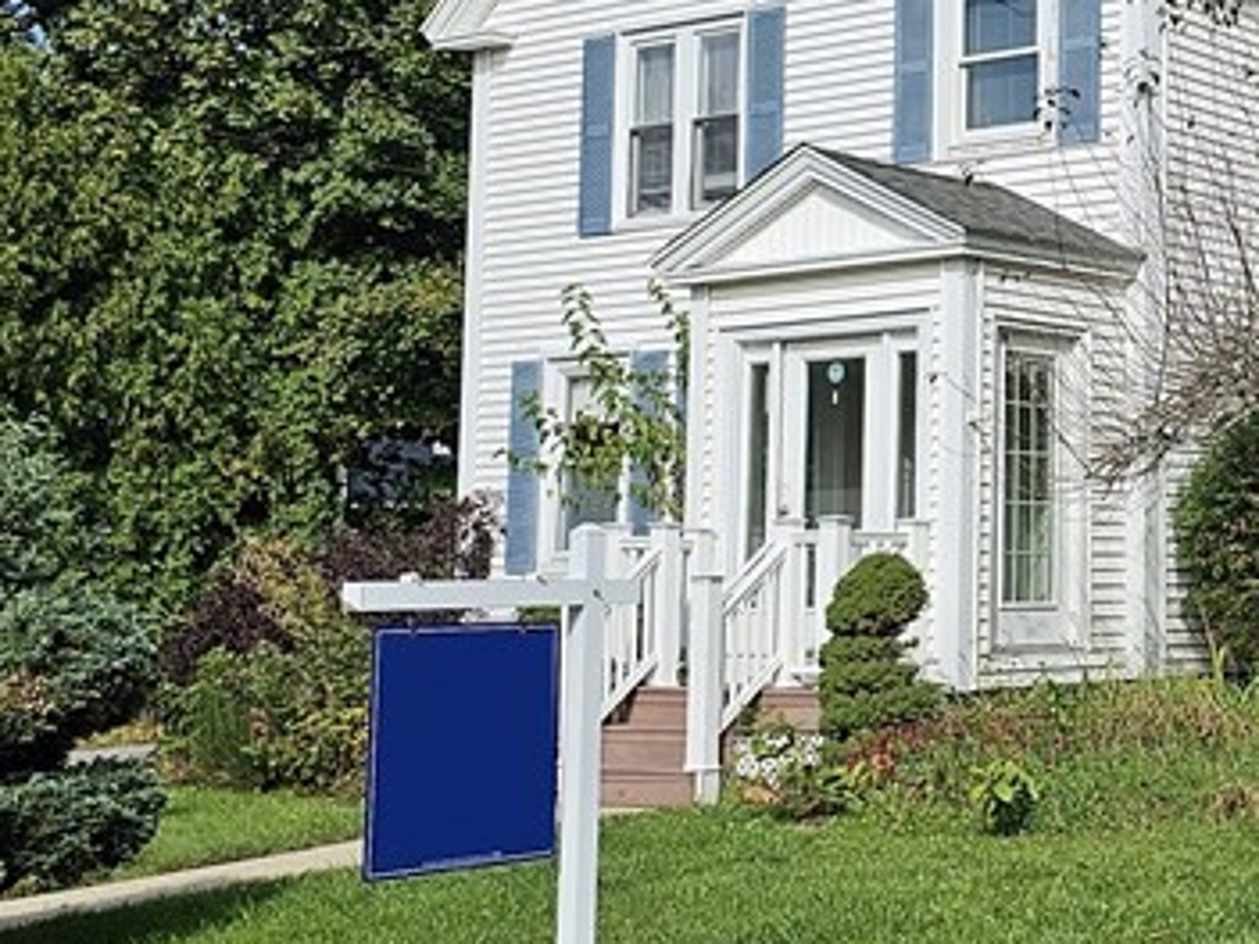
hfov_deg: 27.6
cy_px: 222
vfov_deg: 21.7
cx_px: 1191
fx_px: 2437
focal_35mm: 67
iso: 16
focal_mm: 6.3
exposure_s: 1/1314
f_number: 1.7
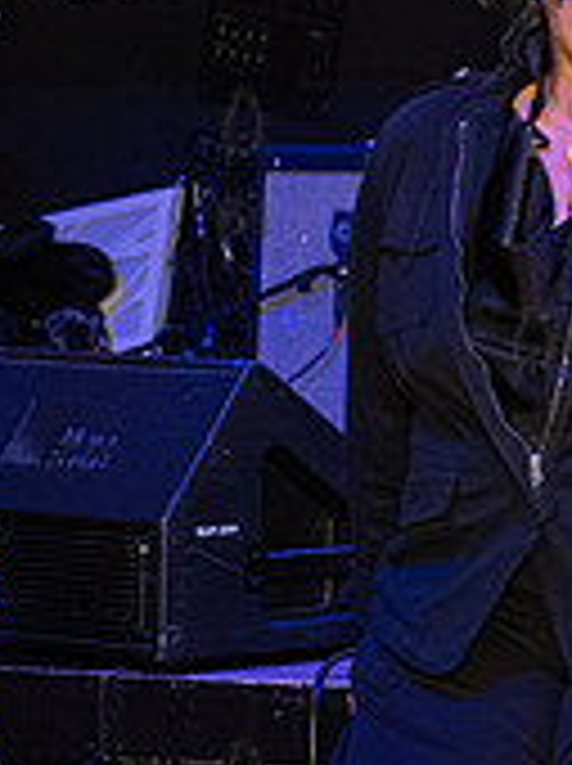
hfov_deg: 7.8
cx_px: 1126
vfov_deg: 10.9
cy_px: 43
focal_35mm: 181
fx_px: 3998
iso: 10000
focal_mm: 48
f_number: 3.5
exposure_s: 1/400
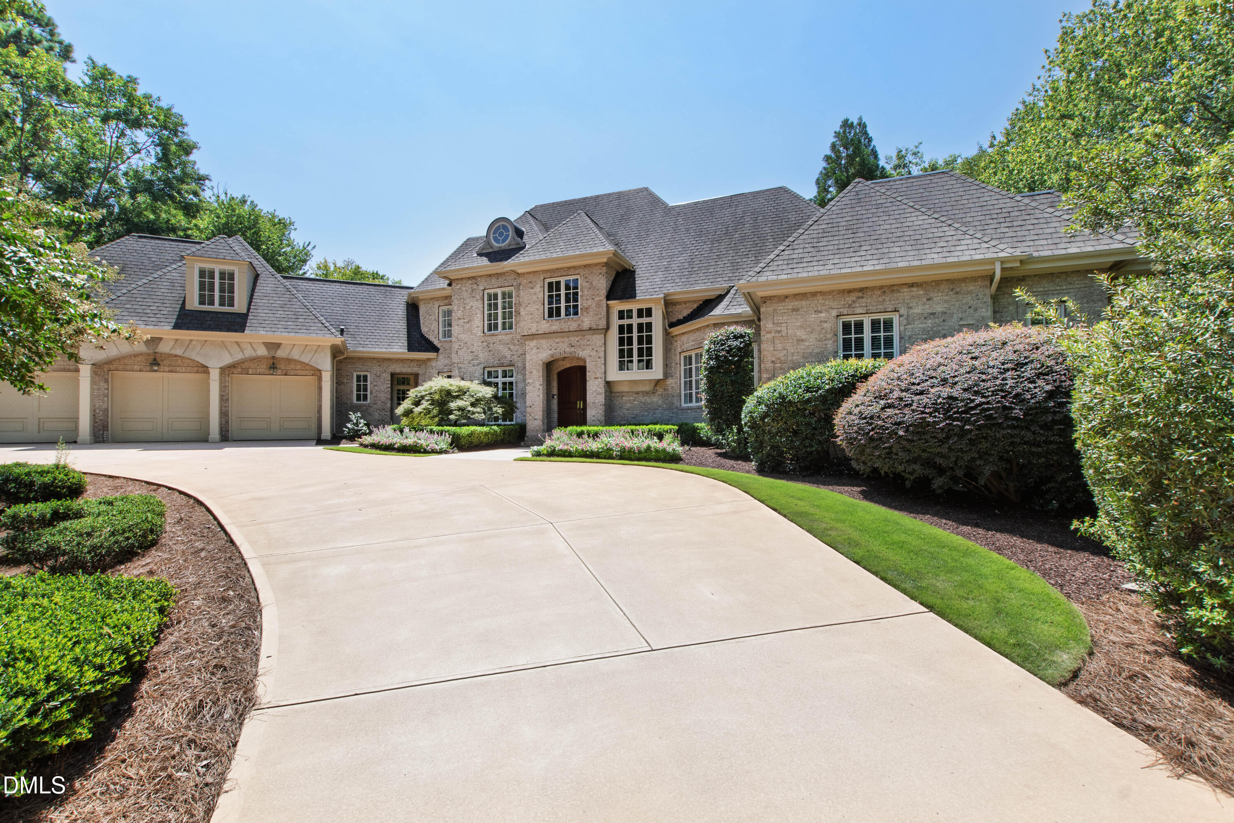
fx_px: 514
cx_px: 617
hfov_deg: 100.4
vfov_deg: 77.3
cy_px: 412
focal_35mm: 15
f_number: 9
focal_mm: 10
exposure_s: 1/250
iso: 320
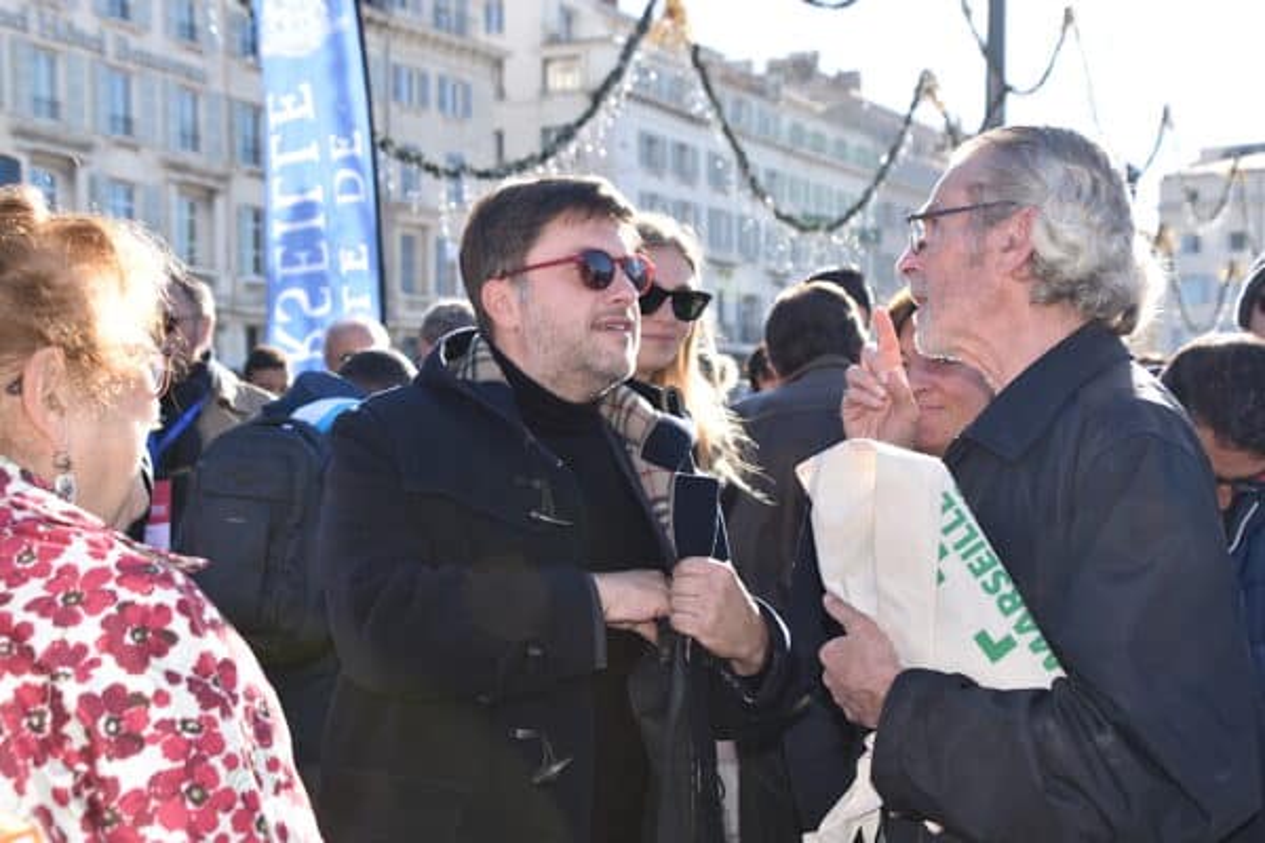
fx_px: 1581
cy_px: 422
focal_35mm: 45
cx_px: 632
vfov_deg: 29.9
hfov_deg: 43.6
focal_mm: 30
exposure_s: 1/200
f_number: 5
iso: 100
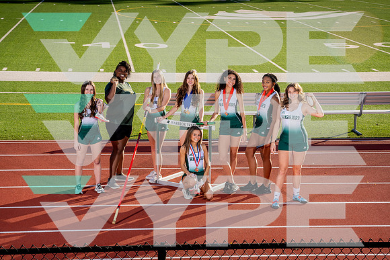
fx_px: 865
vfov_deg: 17.1
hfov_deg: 25.4
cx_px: 192
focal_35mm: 80
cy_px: 145
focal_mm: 70
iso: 100
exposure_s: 1/250
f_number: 8
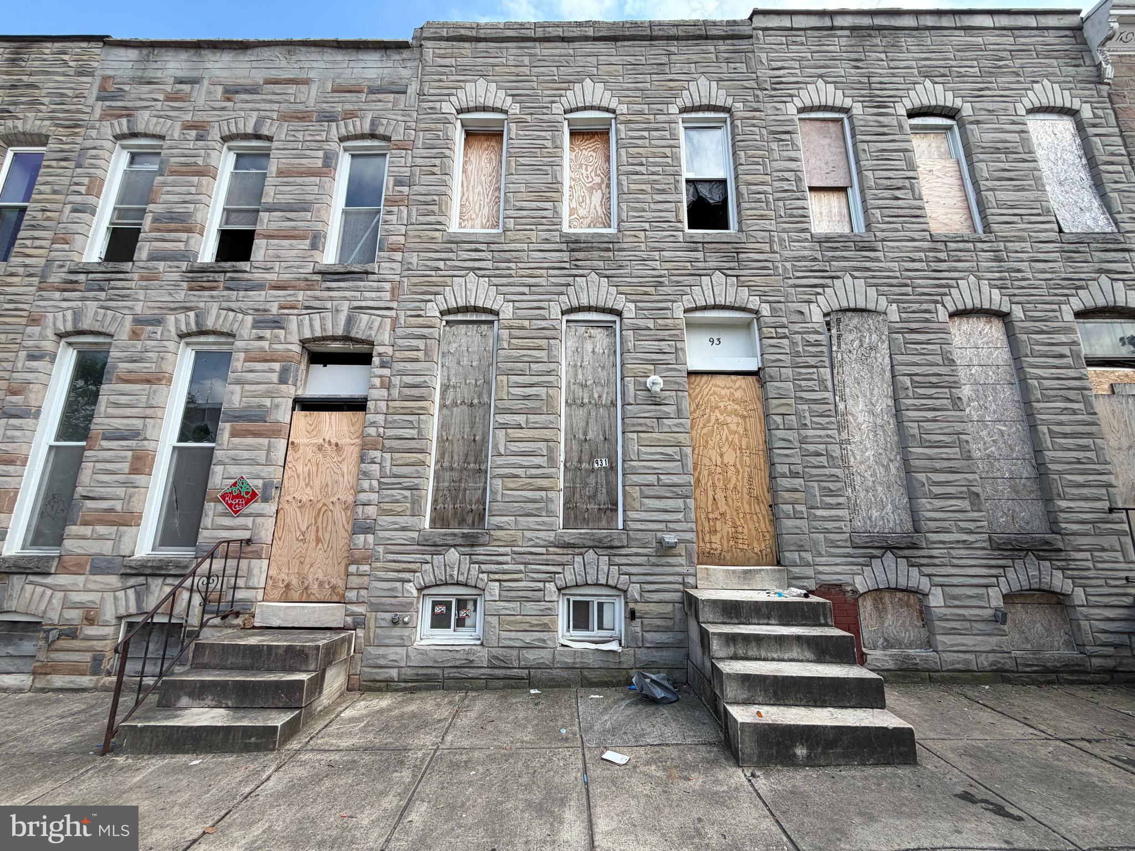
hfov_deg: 102.1
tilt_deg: +12.8
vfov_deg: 85.7
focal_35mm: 14
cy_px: 426
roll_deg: -0.5
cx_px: 568
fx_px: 459
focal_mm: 2.22
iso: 40
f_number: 2.2
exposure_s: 1/613
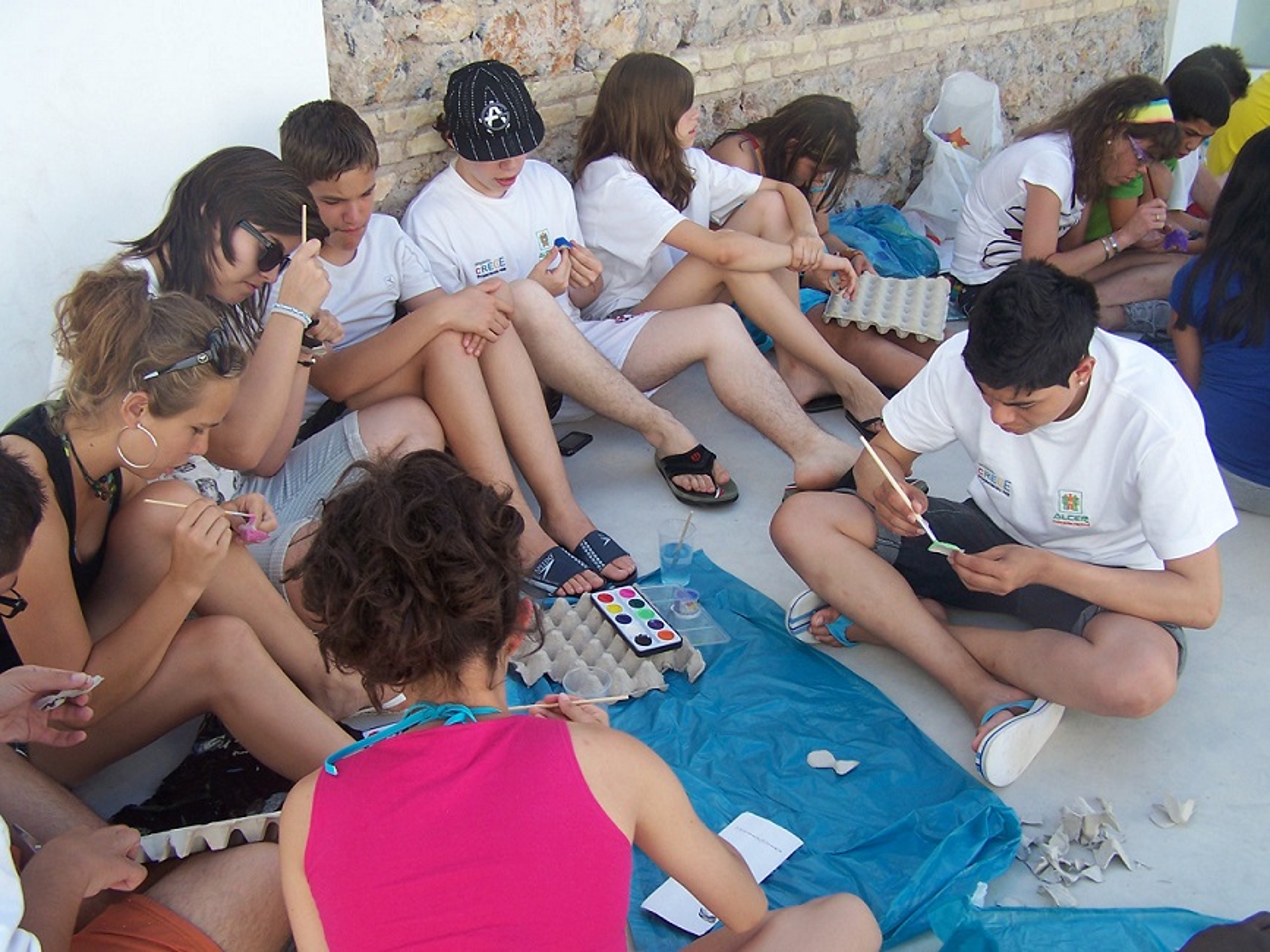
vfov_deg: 37.7
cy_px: 476
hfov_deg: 49.0
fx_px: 1394
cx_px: 635
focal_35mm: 38
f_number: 2.8
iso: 80
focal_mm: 6.3
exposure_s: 1/500
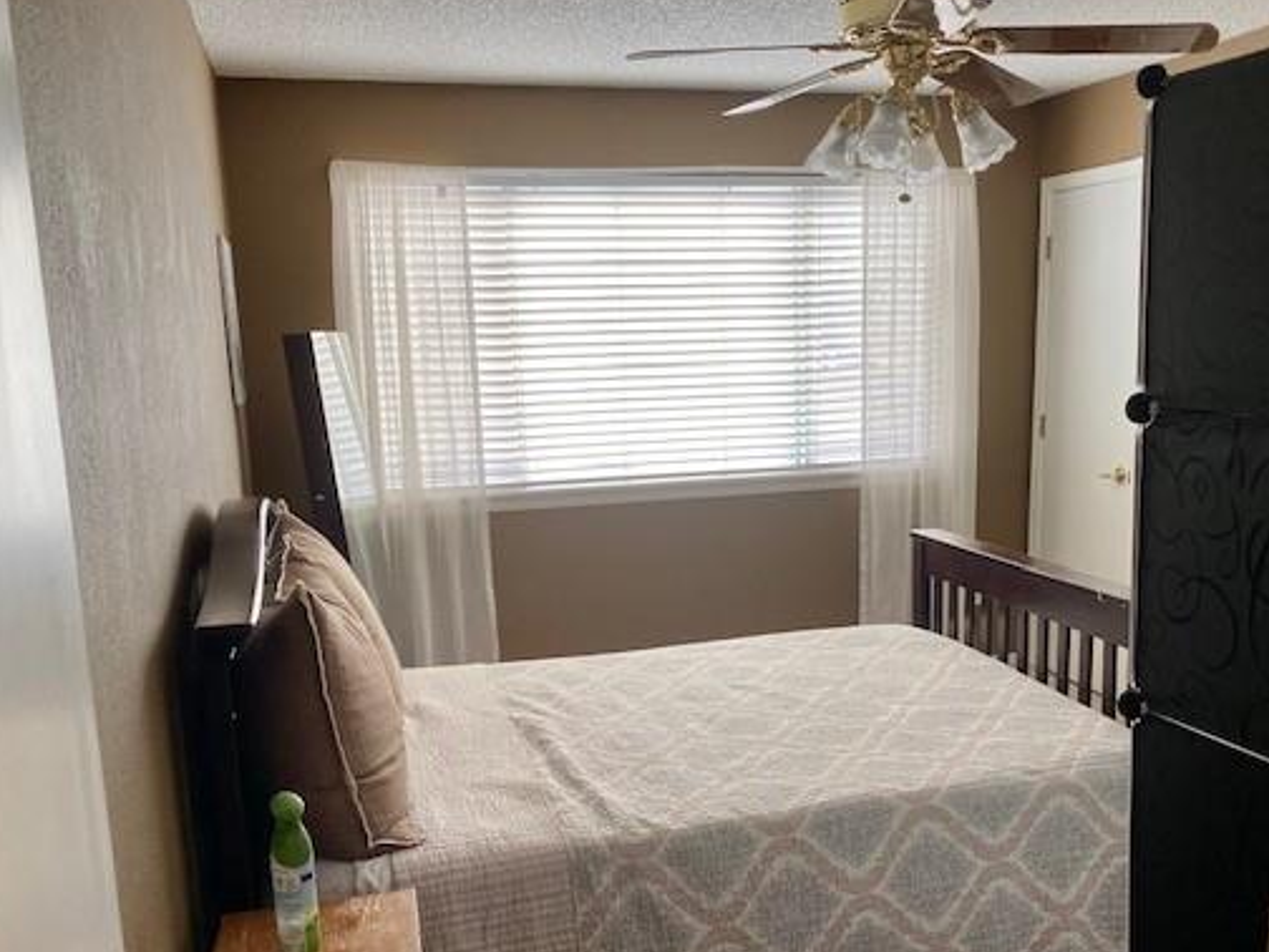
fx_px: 1210
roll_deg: +2.1
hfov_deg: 55.2
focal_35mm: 33
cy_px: 569
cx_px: 708
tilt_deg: -10.6
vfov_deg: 42.7
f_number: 1.8
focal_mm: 4.25
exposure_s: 1/120
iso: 125
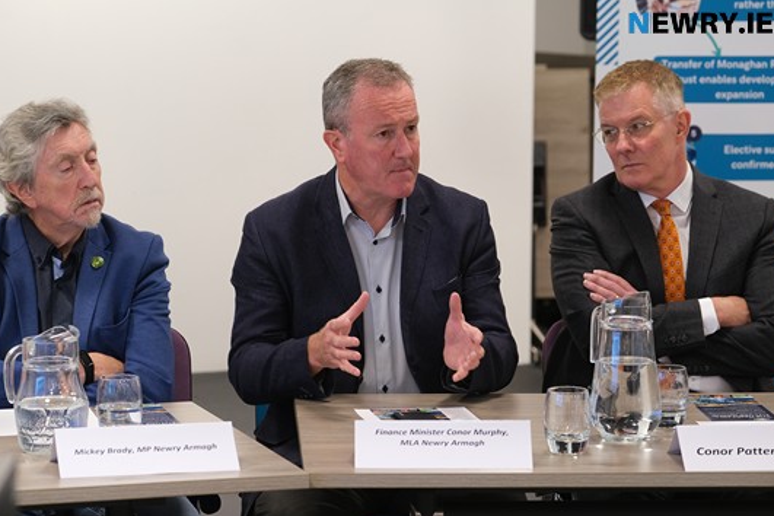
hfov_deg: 16.9
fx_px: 2601
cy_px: 278
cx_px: 367
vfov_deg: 11.3
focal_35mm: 121
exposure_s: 1/60
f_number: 3.2
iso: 800
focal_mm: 71.5
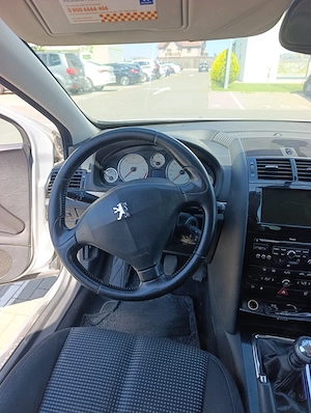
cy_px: 206
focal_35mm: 23
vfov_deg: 73.8
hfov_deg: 59.0
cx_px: 156
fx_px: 275
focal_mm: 6.14
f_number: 1.6
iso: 64
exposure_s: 1/100
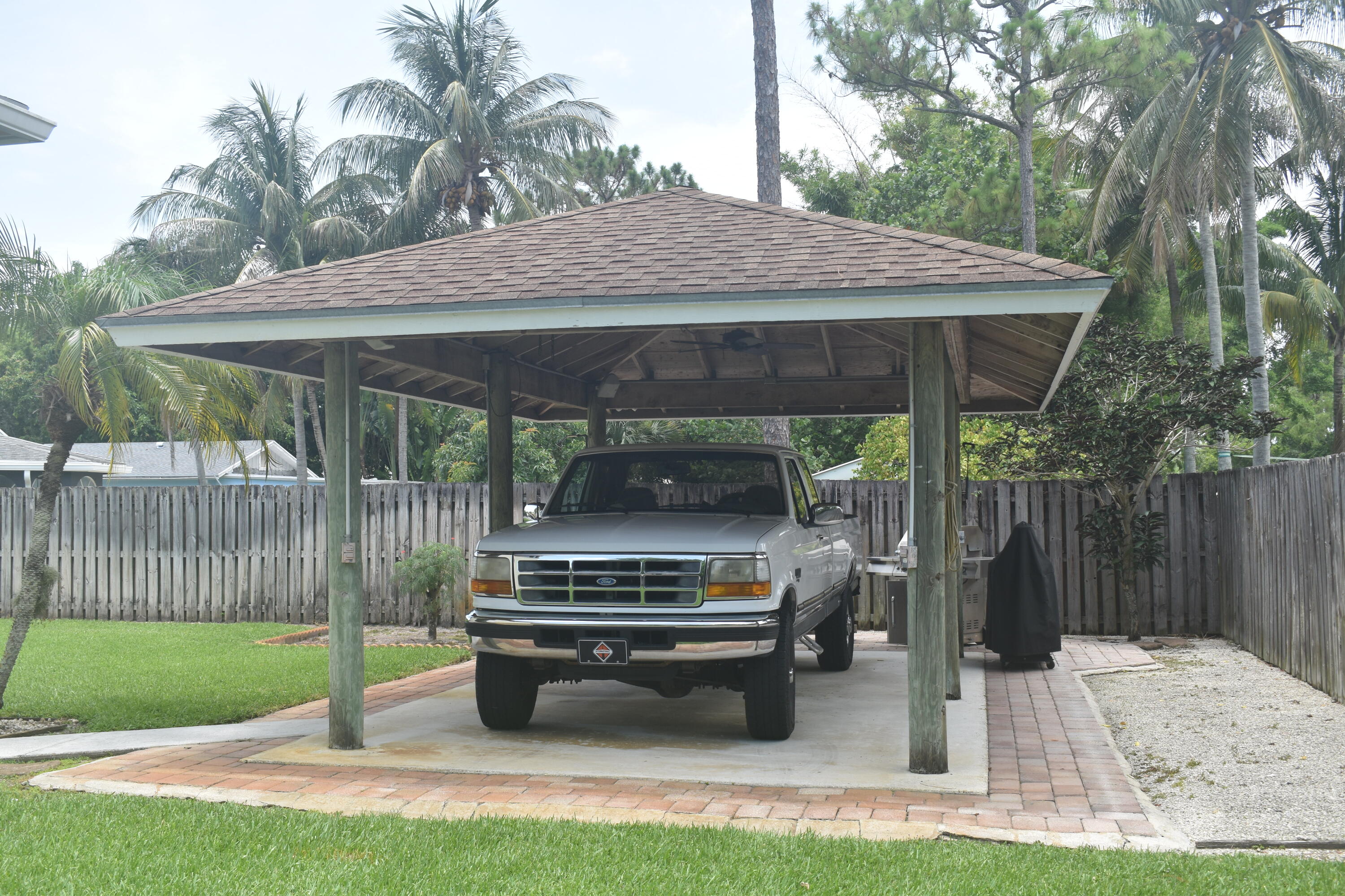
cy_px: 448
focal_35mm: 39
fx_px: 1457
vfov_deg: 34.2
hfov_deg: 49.6
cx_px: 672
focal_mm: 26
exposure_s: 1/250
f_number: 8
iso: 160
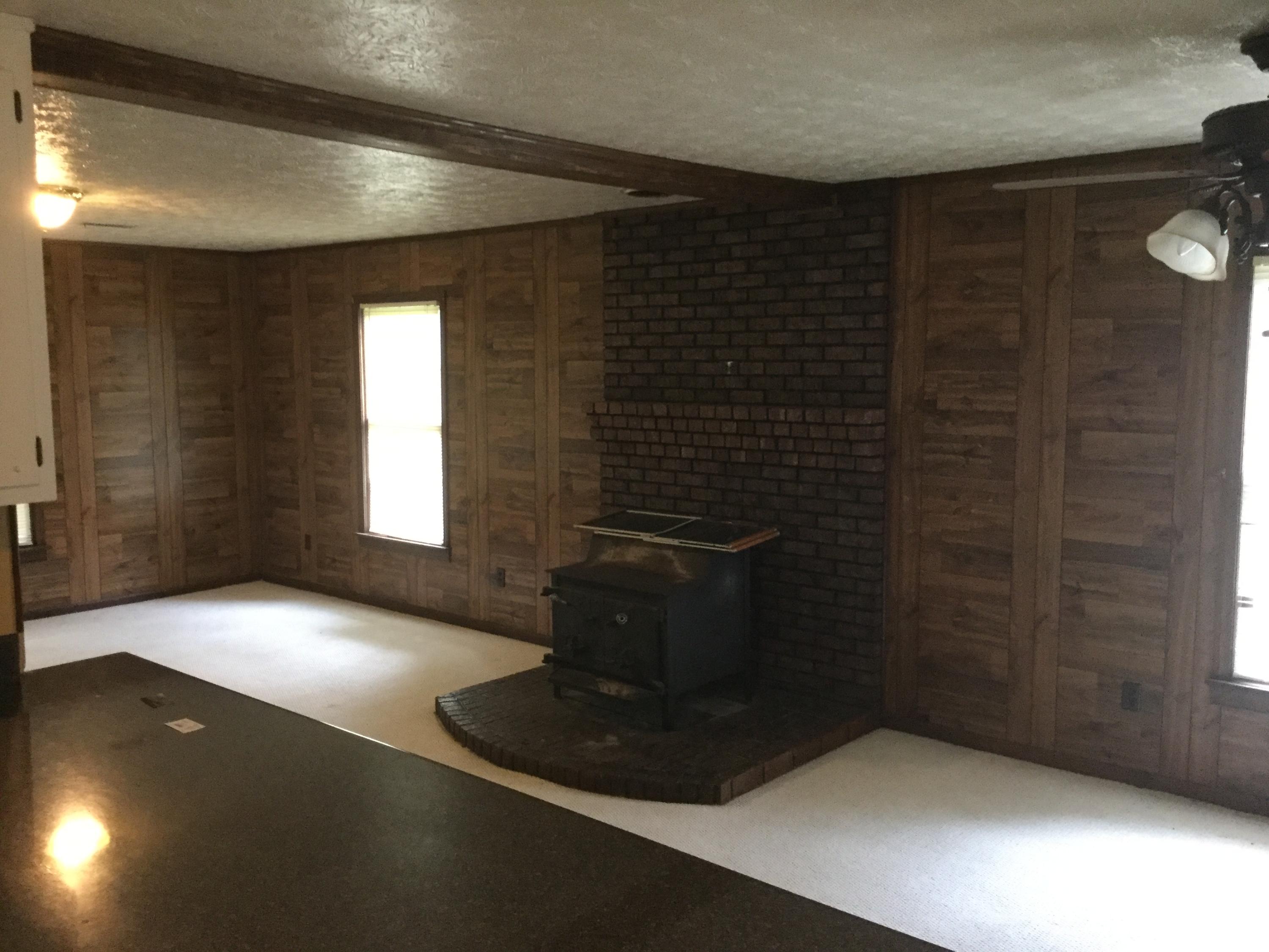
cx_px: 634
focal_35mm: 31
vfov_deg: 45.4
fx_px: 1136
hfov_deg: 58.4
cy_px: 476
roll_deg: -0.1
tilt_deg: -3.2
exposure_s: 1/30
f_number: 2.4
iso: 250
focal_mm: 3.3
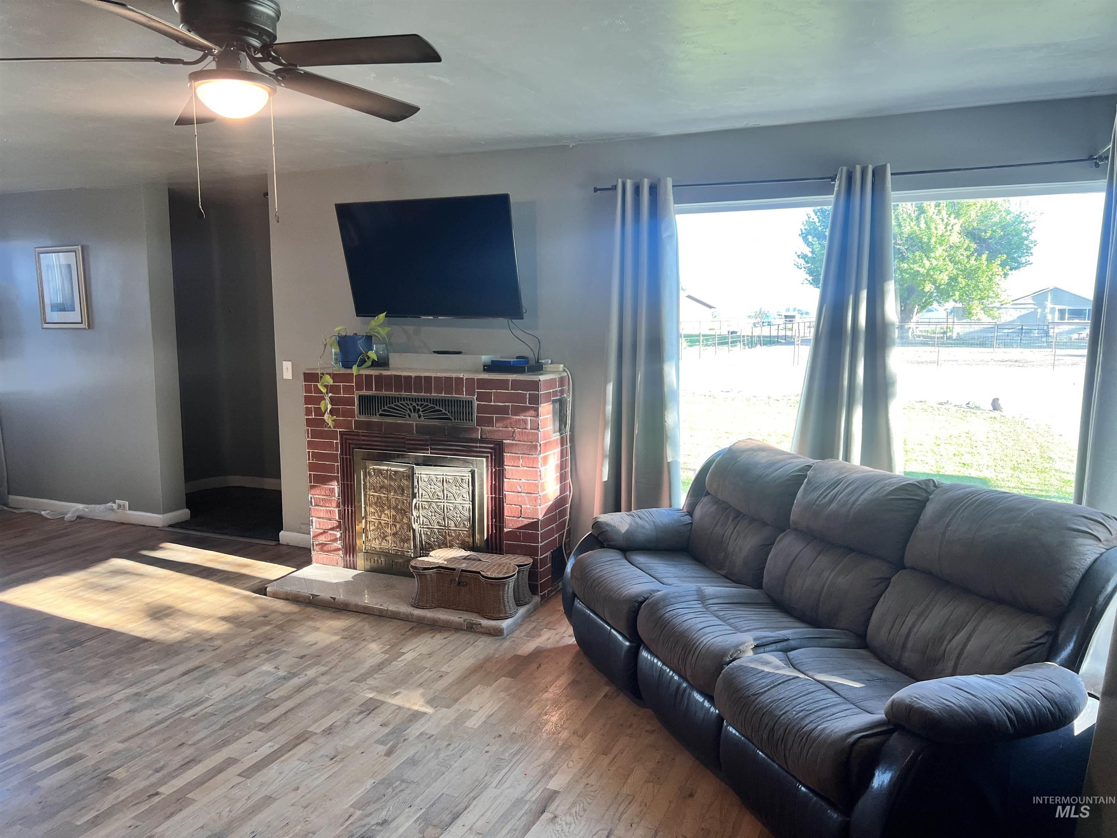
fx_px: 839
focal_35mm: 26
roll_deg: +0.1
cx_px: 558
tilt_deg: -7.4
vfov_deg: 53.1
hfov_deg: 67.3
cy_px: 419
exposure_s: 1/60
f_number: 1.5
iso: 80
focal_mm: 5.7
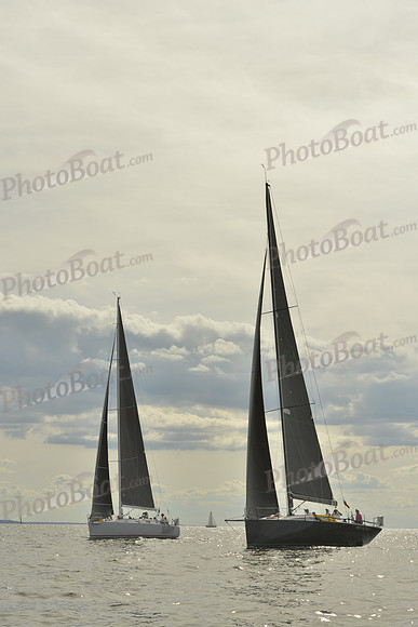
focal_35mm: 78
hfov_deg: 17.5
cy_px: 314
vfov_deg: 26.0
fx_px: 1358
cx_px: 209
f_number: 10
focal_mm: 78
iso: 200
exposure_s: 1/1000
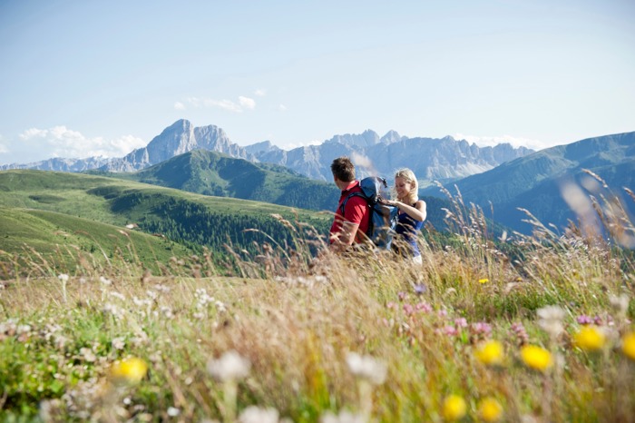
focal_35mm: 48
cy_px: 212
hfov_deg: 41.1
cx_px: 318
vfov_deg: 28.0
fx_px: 846
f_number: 5.6
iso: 200
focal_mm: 48
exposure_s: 1/320
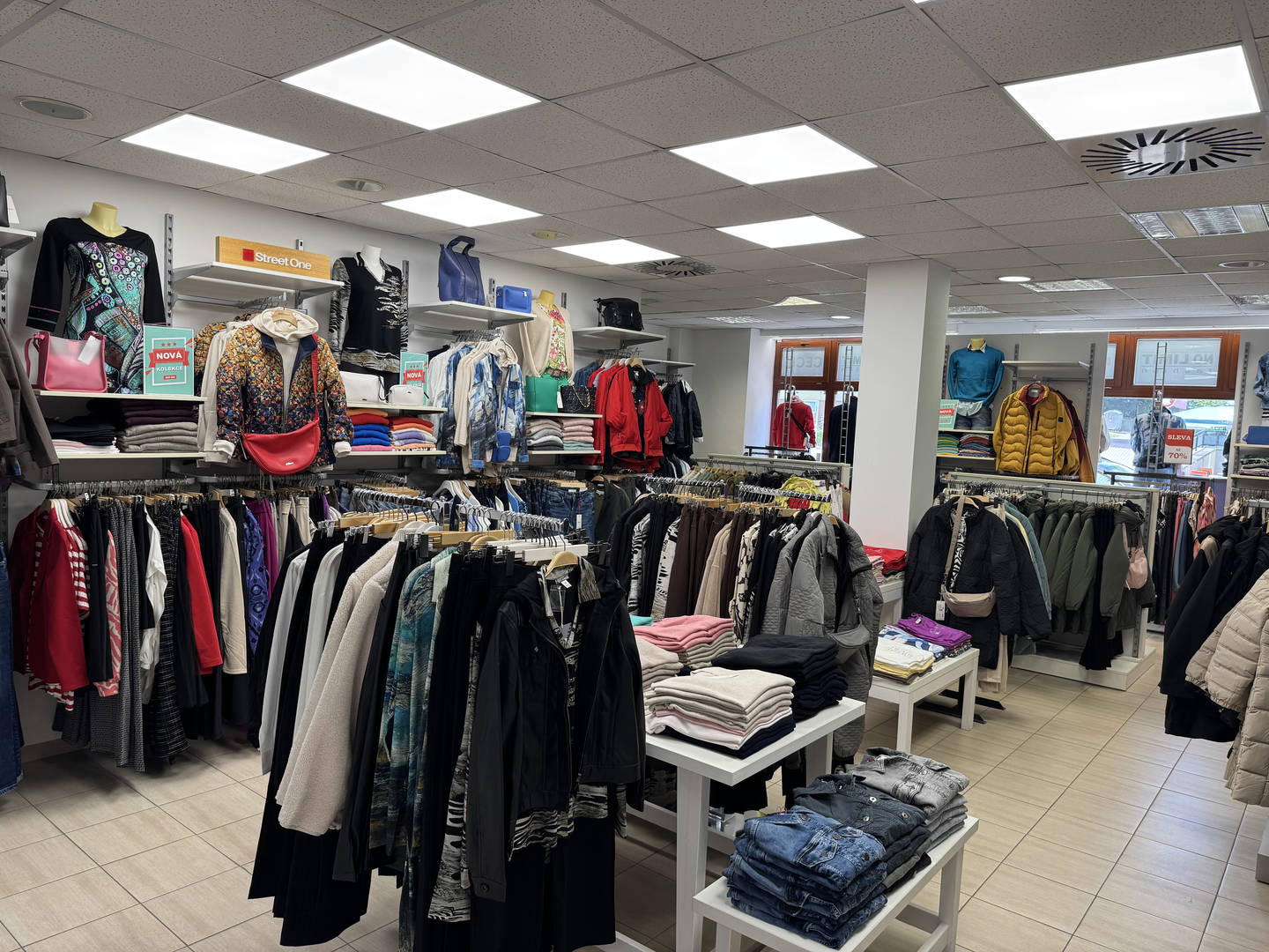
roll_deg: -2.6
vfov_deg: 56.8
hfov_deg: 71.6
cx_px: 634
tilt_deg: -3.9
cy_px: 476
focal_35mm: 24
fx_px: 880
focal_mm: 6.76
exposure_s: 1/100
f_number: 1.78
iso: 80
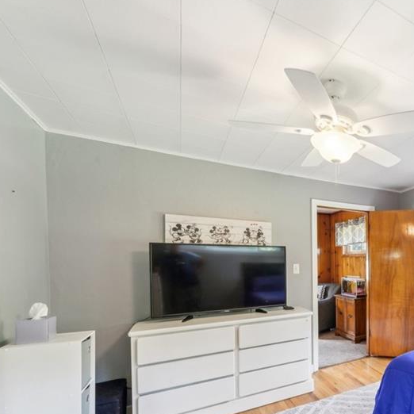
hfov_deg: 59.2
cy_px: 258
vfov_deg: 73.6
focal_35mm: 20
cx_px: 398
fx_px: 271
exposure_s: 1/2
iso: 125
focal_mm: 12
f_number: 11
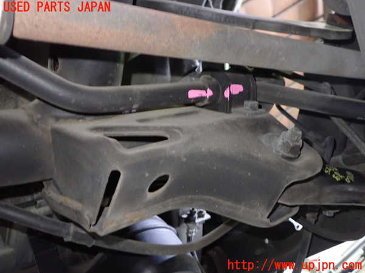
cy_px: 136
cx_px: 182
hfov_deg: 51.4
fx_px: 380
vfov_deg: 39.7
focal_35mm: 36
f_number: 2.5
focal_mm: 6.37
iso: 800
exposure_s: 1/15
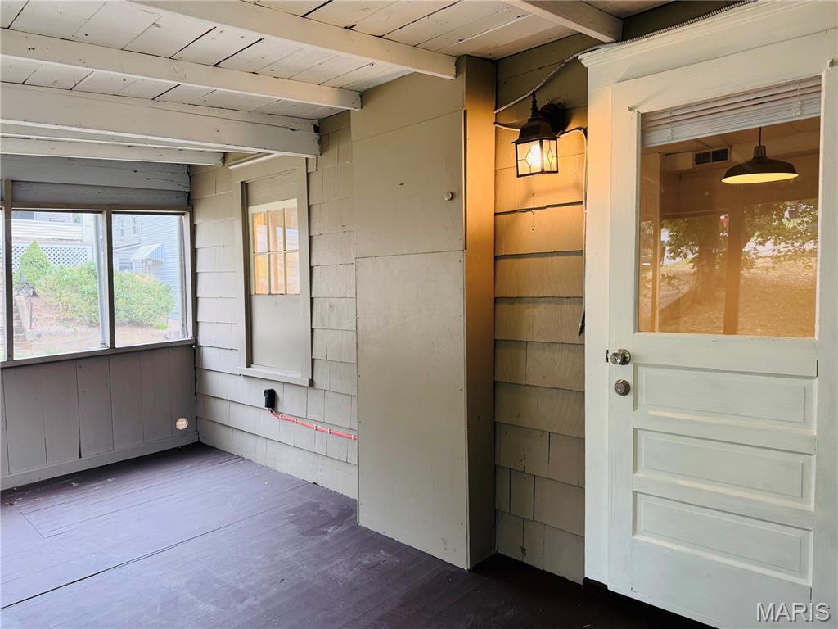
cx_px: 419
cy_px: 314
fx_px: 581
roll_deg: +0.7
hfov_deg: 71.6
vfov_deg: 56.8
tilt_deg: -2.7
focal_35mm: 24
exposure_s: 1/60
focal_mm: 6.76
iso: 125
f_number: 1.78
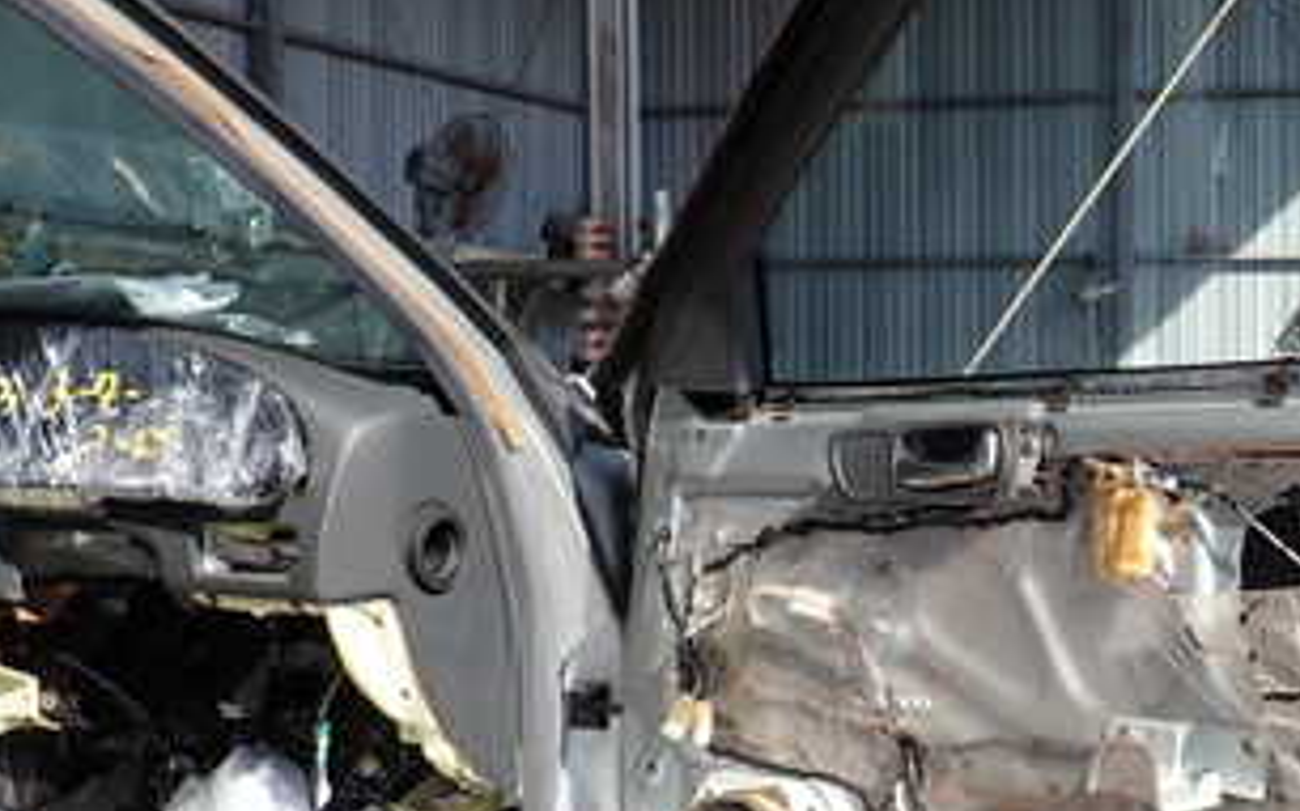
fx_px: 1842
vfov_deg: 24.8
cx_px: 1049
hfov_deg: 37.4
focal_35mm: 52
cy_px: 365
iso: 100
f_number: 2.8
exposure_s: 1/500
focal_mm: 4.5
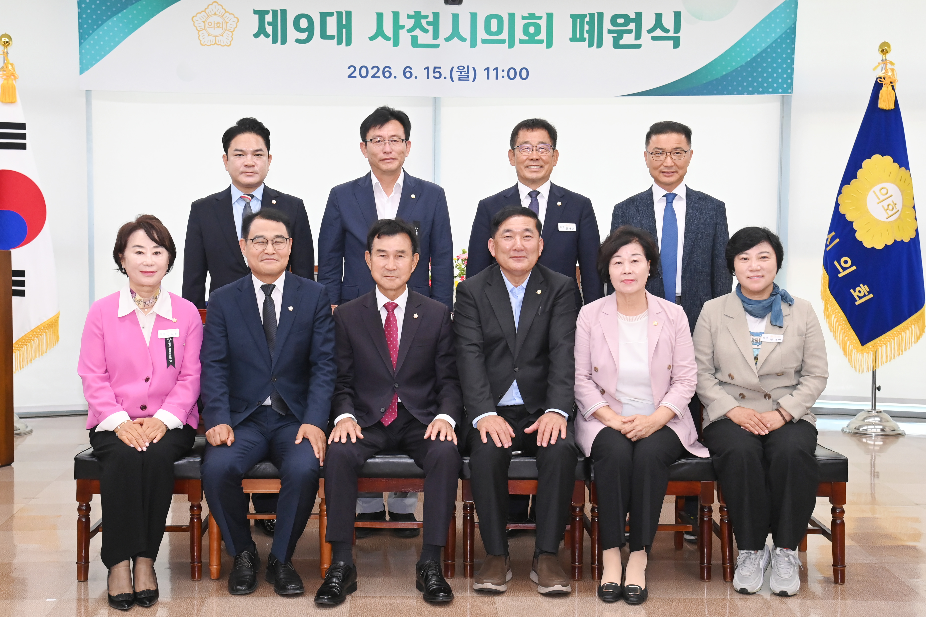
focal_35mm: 48
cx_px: 463
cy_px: 308
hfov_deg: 41.1
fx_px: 1235
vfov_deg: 28.1
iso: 3200
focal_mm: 48
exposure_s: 1/250
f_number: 6.3
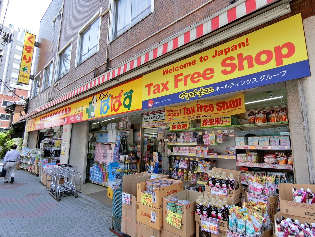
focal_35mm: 19
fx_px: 173
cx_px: 158
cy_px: 118
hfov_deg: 84.7
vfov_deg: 68.7
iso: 80
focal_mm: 4.06
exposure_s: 1/320
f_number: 2.7
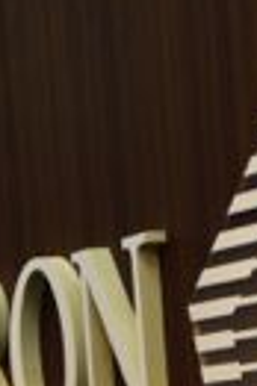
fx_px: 3350
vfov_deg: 6.6
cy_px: 359
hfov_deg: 4.4
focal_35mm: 312
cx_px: 86
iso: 400
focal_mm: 68
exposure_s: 1/30
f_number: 5.6
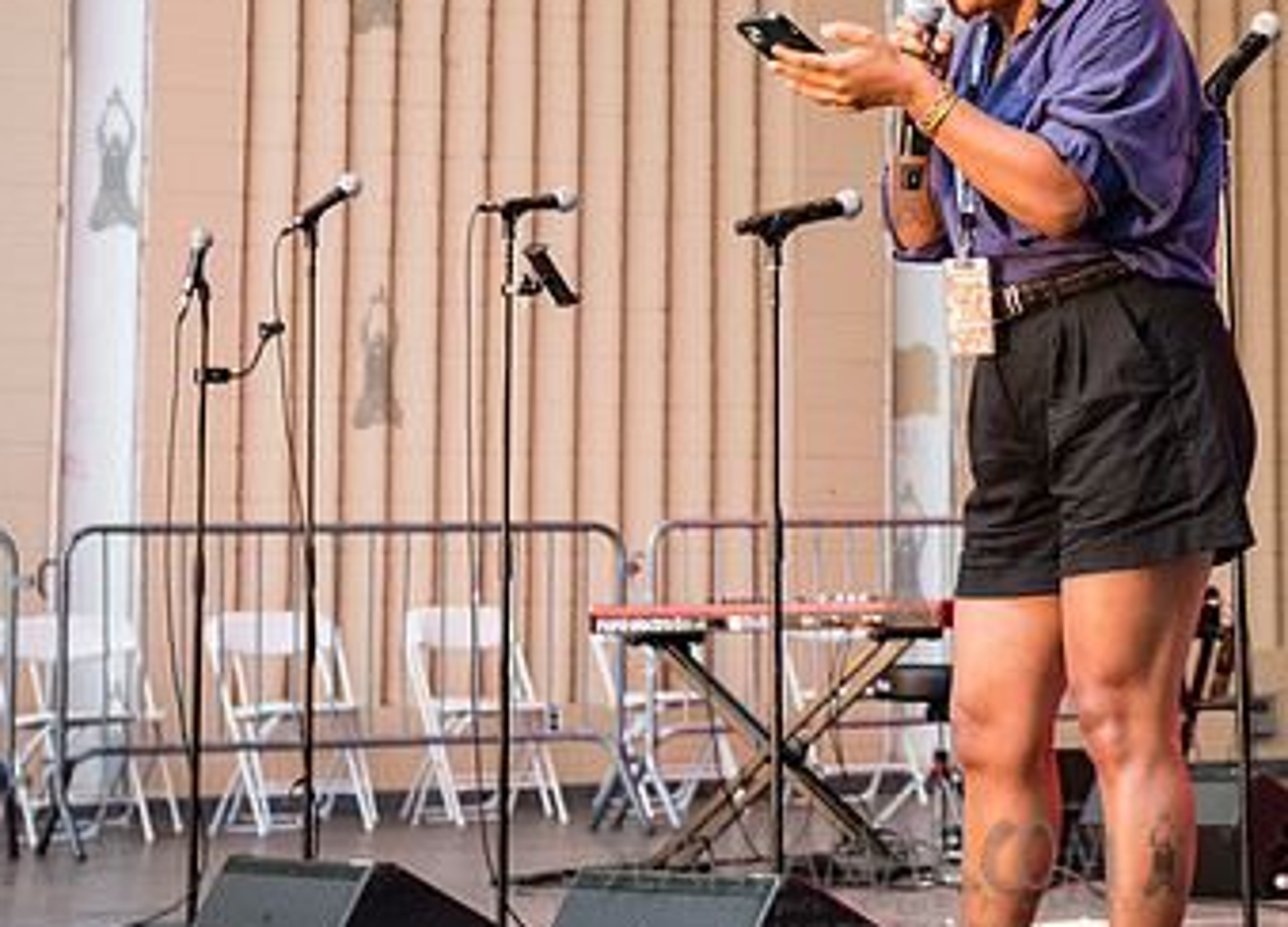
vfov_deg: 11.3
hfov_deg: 15.6
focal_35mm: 126
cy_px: -40
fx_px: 4621
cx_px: 1289
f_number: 4.5
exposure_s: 1/100
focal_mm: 56
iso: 1000
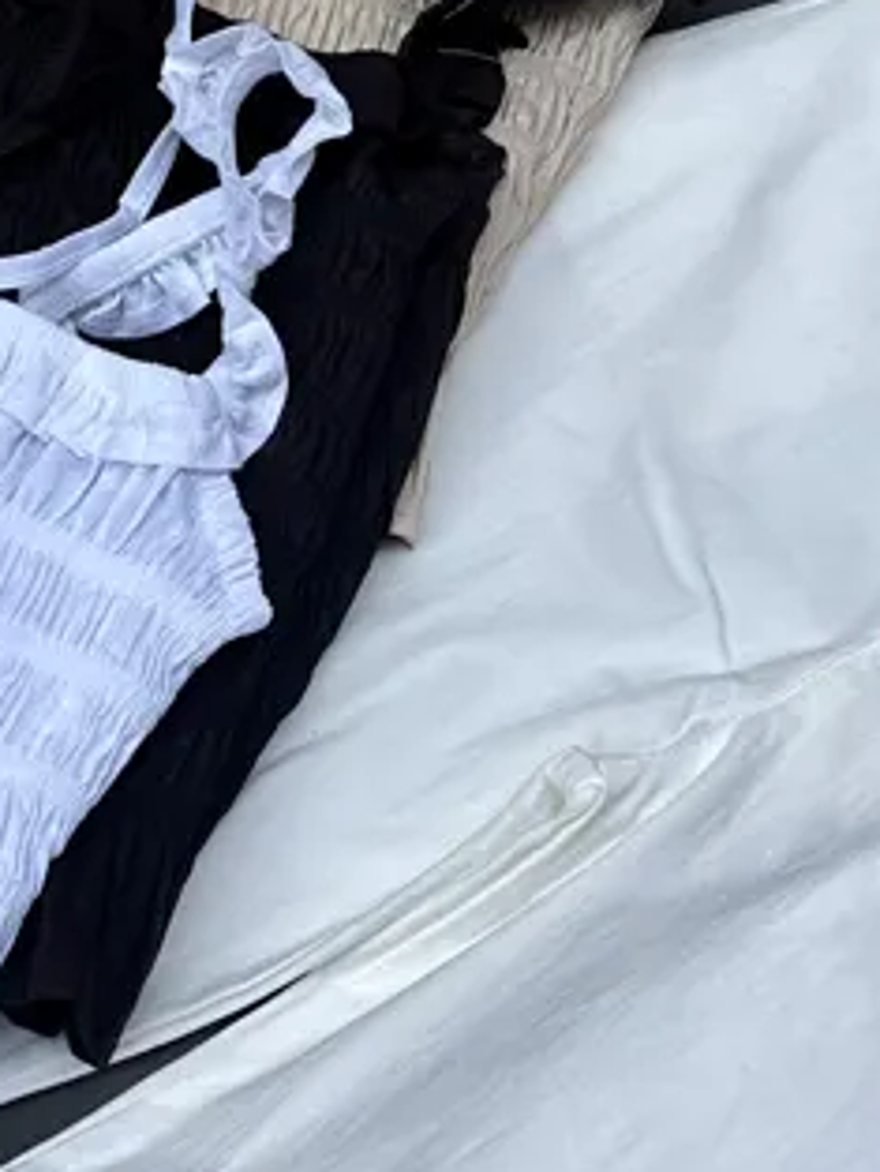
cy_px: 550
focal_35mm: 92
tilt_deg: -63.5
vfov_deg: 21.3
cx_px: 120
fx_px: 3116
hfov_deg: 15.9
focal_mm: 6.86
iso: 125
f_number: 1.78
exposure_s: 1/50
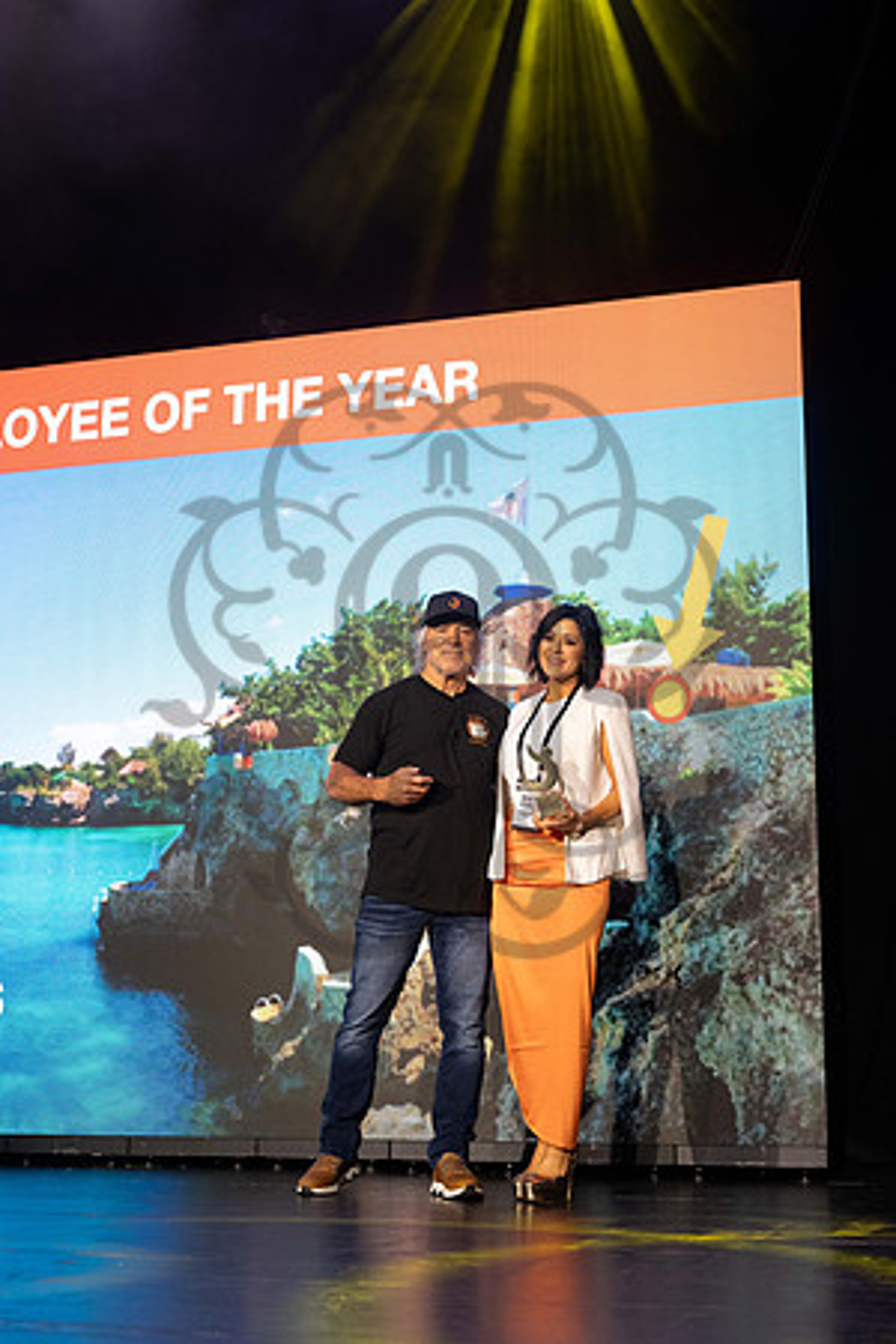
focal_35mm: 50
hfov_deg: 27.0
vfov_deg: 39.6
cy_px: 672
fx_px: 1867
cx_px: 448
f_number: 4.5
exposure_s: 1/160
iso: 1600
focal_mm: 50
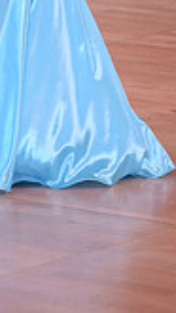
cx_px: 35
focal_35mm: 367
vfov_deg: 5.8
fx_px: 3040
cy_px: -233
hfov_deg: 3.3
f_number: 4.5
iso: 1250
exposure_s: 1/250
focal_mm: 100
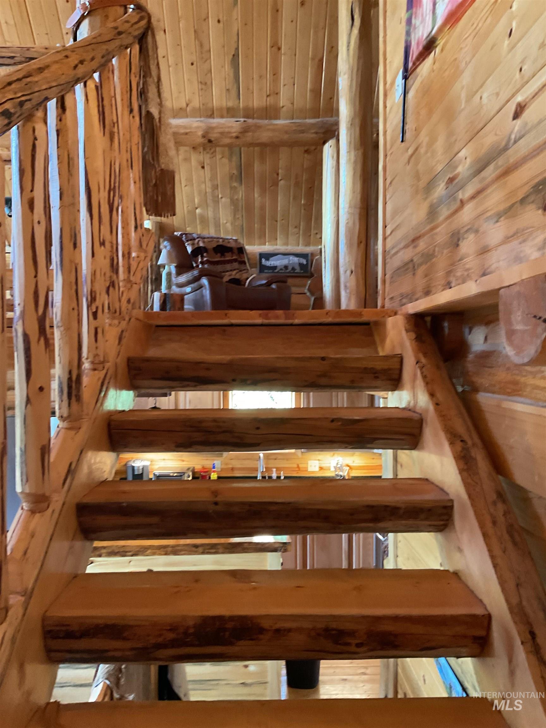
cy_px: 364
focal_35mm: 29
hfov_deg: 48.2
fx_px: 610
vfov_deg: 61.7
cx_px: 273
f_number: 1.8
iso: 250
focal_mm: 3
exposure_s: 1/40
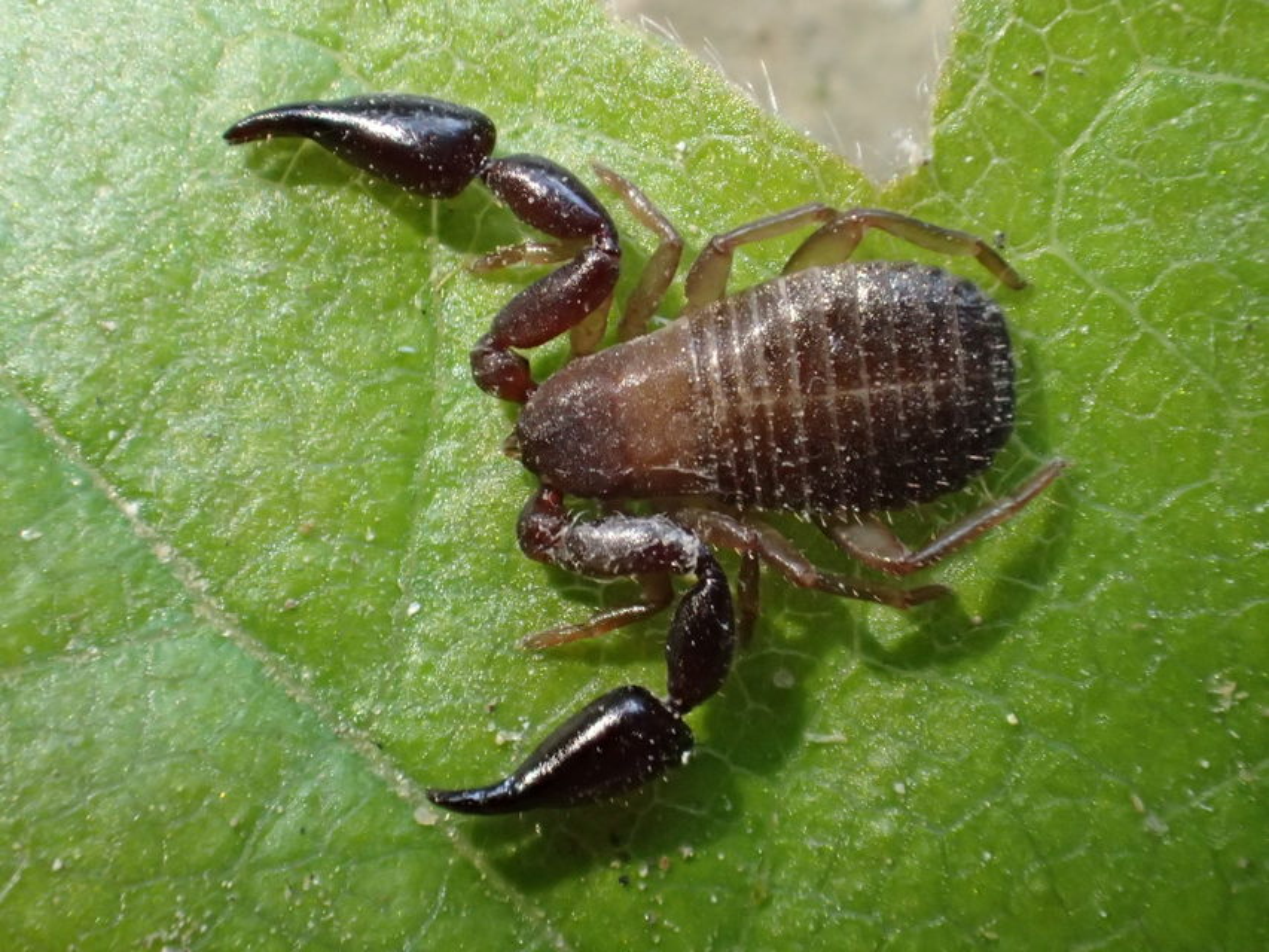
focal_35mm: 100
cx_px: 634
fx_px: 3666
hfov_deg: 19.6
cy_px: 476
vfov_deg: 14.8
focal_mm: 18
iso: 1000
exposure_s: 1/100
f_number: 6.3
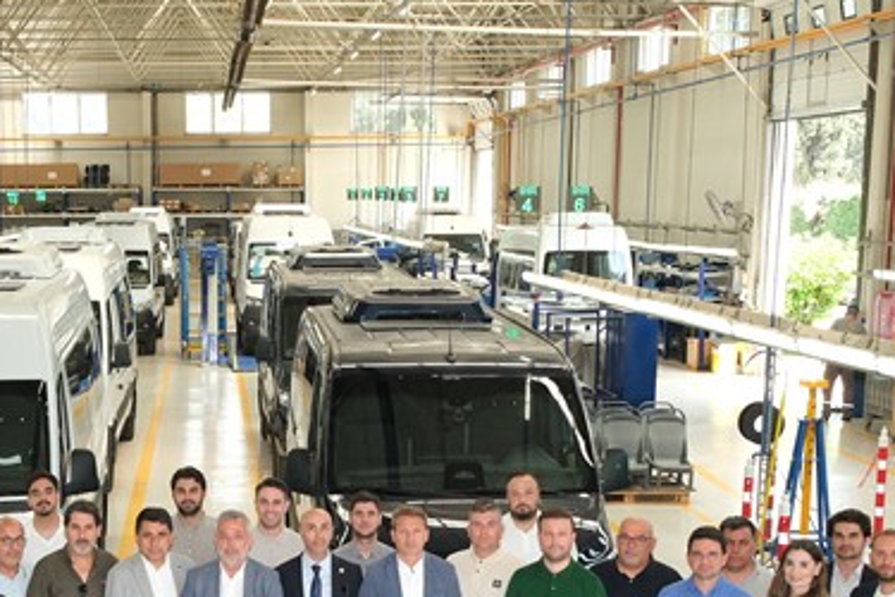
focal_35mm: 71
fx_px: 1765
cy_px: 572
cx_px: 227
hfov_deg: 28.1
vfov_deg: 18.8
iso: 800
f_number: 5
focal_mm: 17.5
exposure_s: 1/125
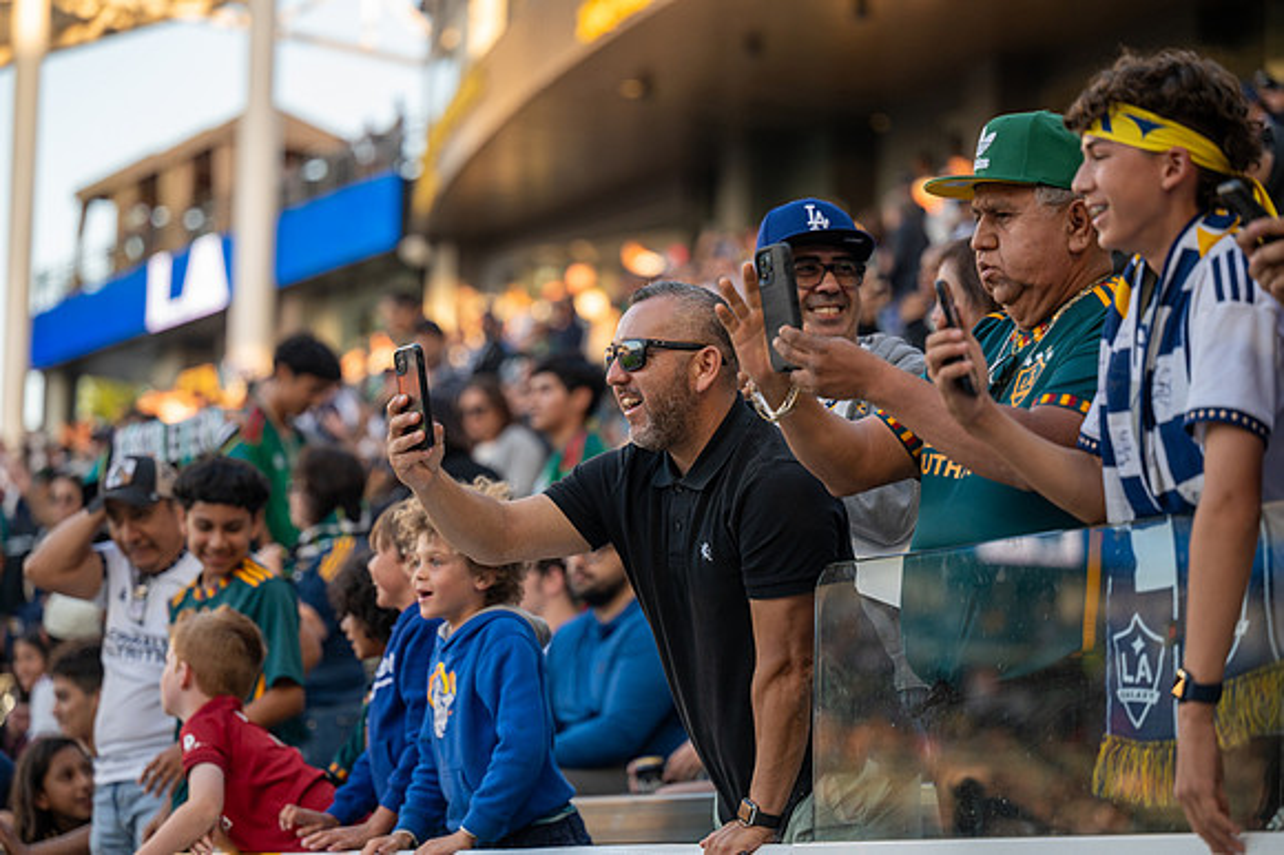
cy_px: 428
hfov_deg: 18.6
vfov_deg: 12.4
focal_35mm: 110
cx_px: 642
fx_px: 3921
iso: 450
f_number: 2.8
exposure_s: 1/800
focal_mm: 110
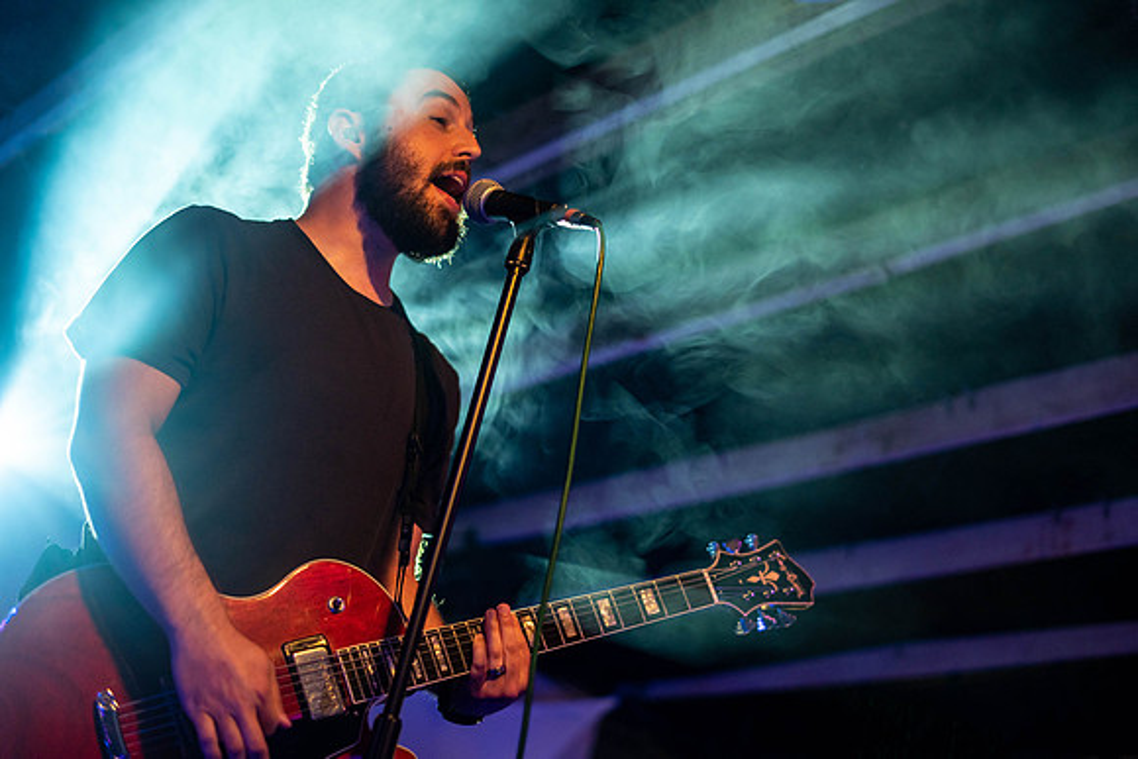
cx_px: 569
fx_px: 1581
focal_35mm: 50
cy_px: 380
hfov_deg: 39.6
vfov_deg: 27.0
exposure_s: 1/100
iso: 800
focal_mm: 50
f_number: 2
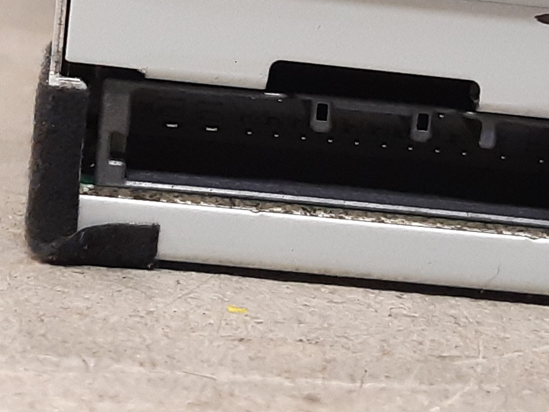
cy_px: 194
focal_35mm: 34
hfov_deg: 53.2
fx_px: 539
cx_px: 354
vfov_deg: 41.8
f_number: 1.7
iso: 250
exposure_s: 1/50
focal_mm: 3.93
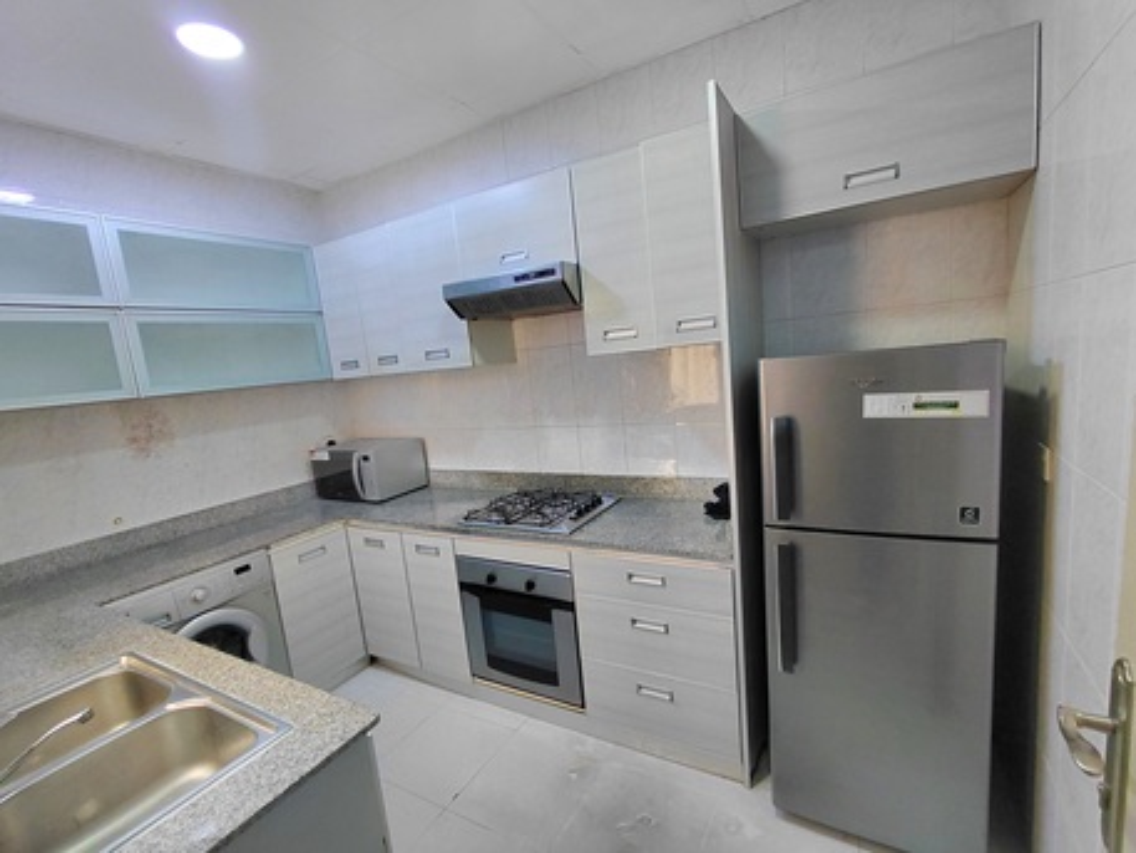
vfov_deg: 78.1
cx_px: 568
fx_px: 525
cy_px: 426
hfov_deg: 94.5
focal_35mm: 16
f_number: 2.2
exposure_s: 1/60.2
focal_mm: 1.64
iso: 160
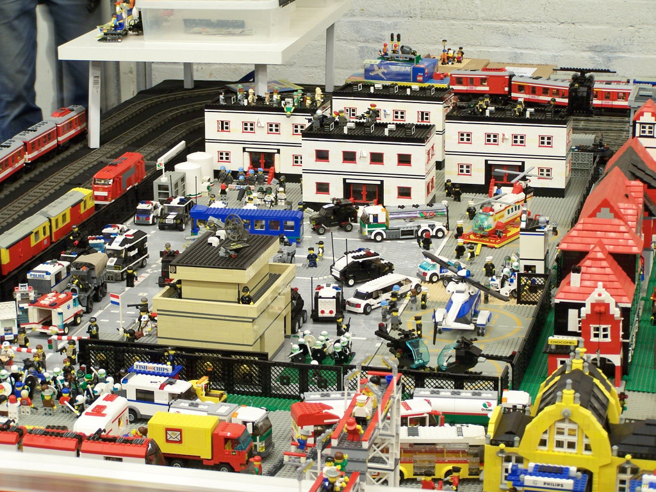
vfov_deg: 15.7
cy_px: 246
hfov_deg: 20.9
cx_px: 328
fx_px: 1781
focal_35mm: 94
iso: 80
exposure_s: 1/3
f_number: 3.2
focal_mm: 15.6
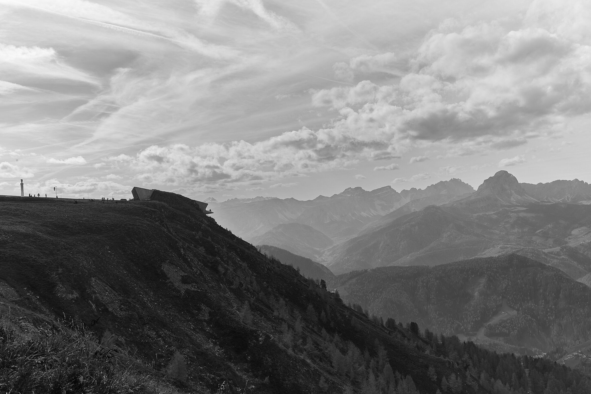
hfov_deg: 54.4
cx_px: 296
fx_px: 575
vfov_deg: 37.9
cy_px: 197
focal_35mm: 35
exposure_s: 1/250
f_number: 13
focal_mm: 23
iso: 250
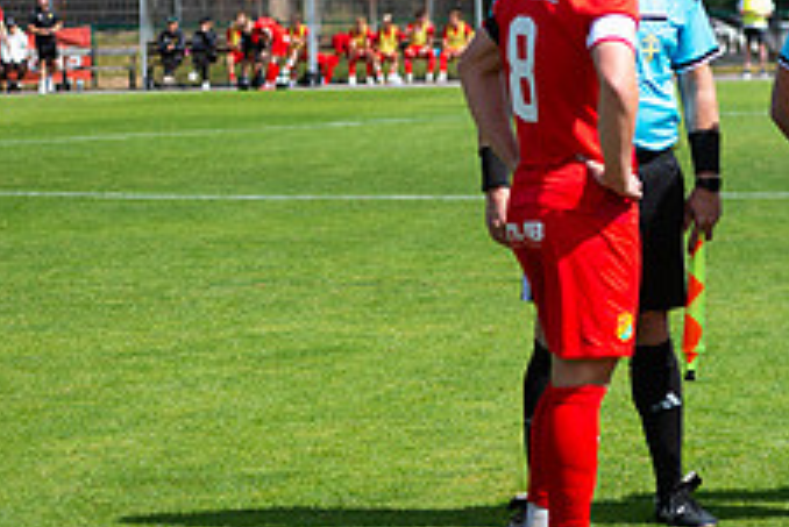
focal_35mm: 182
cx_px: 943
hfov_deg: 11.1
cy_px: 161
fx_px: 3991
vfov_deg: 7.6
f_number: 3.2
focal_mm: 70
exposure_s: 1/2000
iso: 200
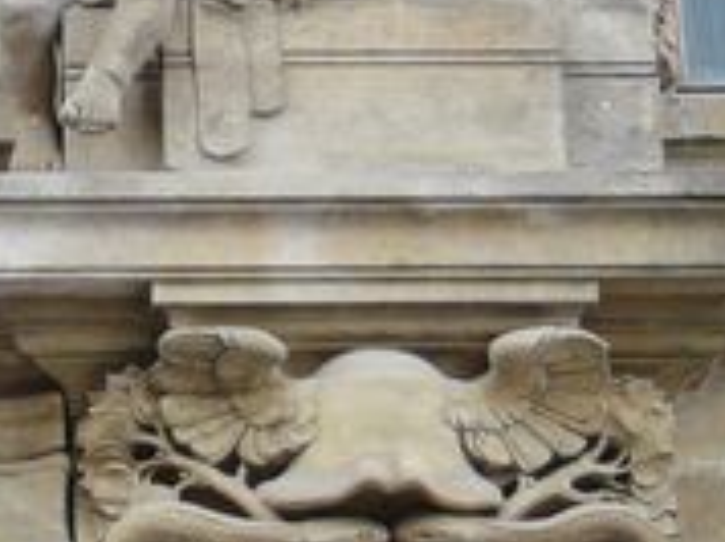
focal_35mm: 297
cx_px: -558
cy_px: 179
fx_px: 6212
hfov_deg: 6.5
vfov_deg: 5.0
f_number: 3.2
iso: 100
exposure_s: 1/60
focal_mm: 10.8
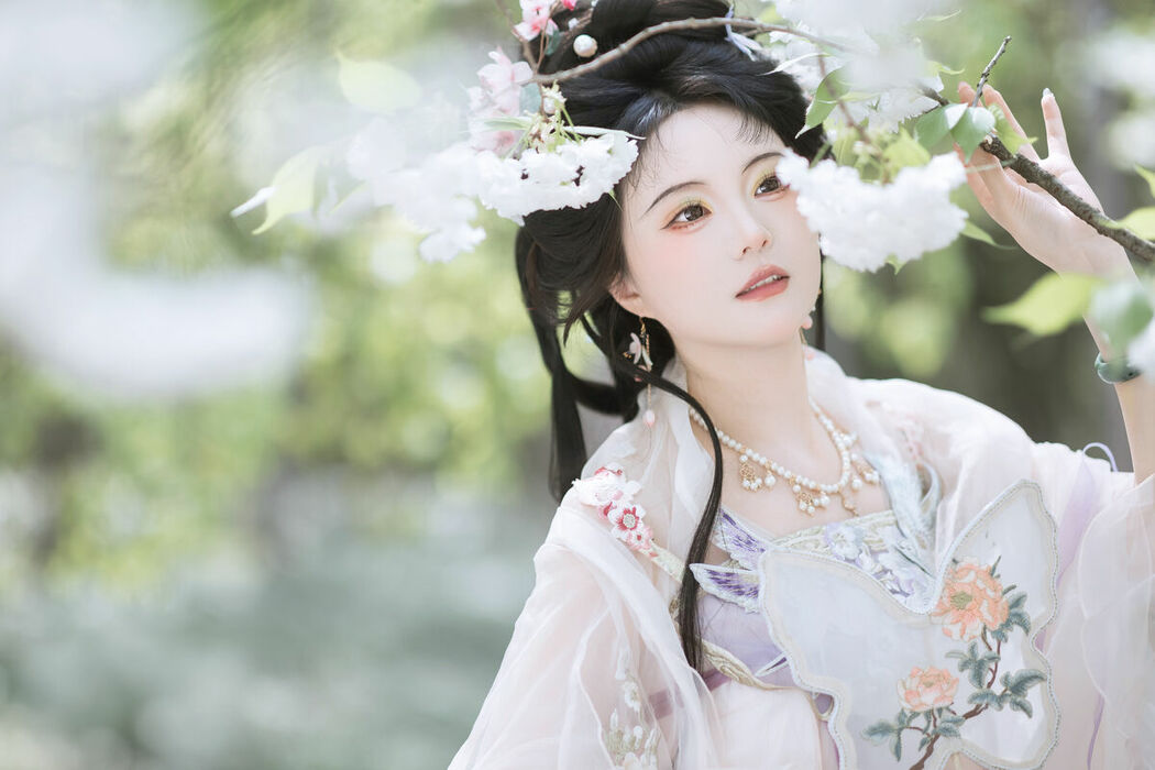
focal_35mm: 85
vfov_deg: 16.1
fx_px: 2727
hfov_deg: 23.9
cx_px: 578
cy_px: 385
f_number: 1.8
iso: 100
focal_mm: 85
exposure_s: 1/640
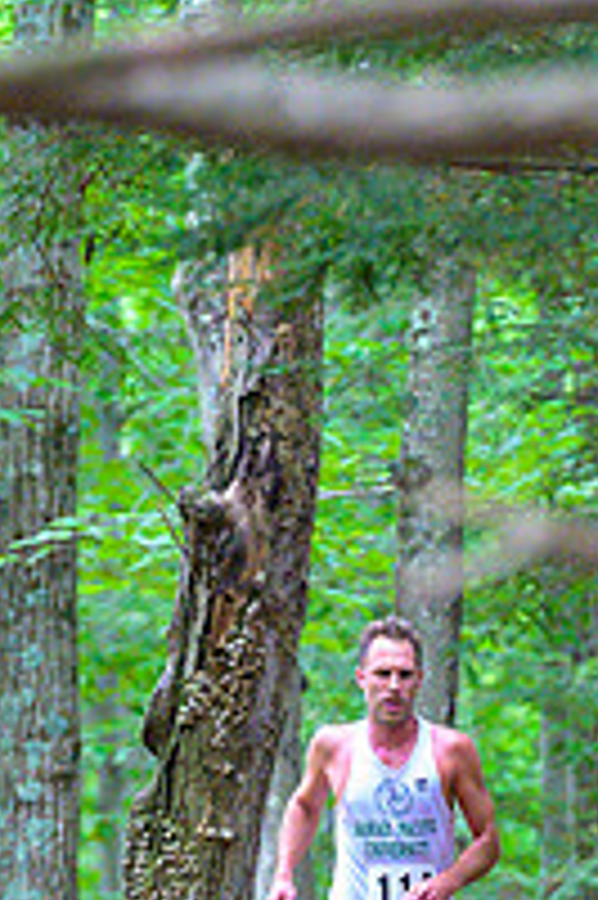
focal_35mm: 580
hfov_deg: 2.4
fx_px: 14476
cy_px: 670
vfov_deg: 3.6
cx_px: 634
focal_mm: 200
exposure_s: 1/200
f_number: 4
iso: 8000
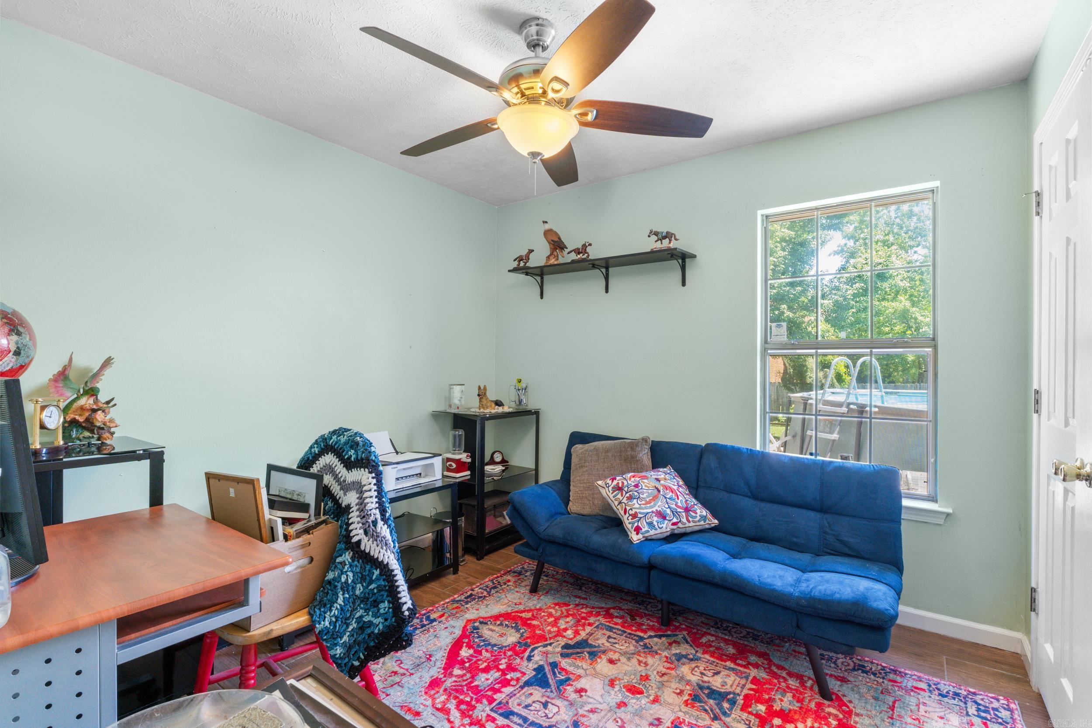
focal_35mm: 17
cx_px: 546
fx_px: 505
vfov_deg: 71.6
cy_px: 364
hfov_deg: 94.5
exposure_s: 1/80
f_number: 6.3
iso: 400
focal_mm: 11.1
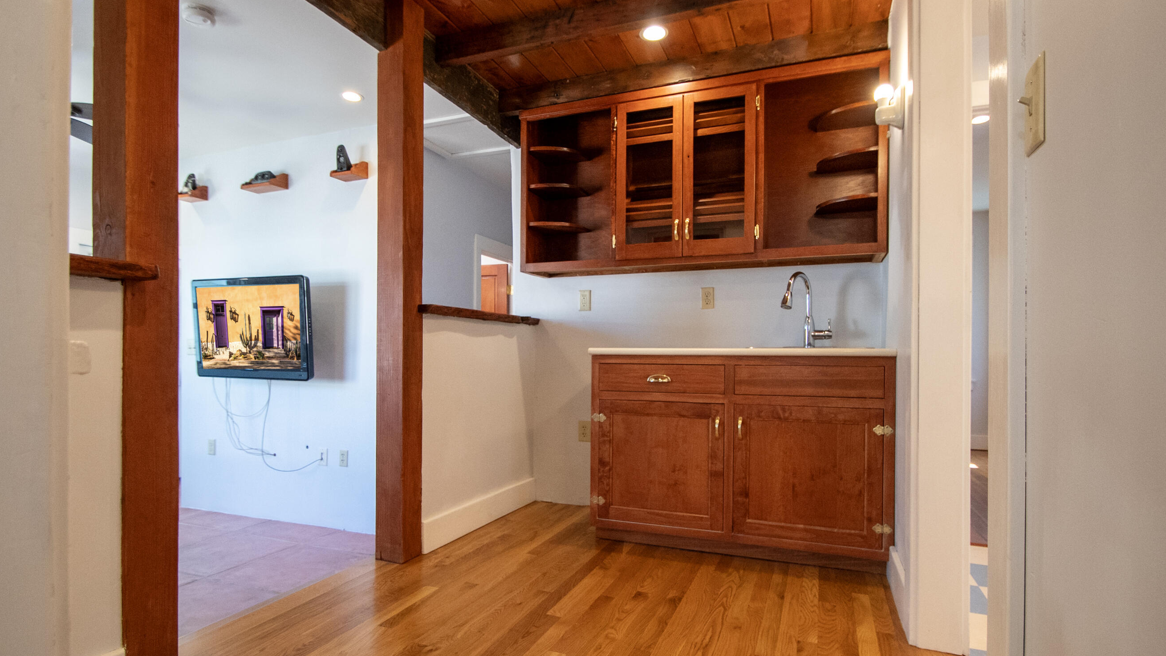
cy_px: 347
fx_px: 557
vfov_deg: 61.0
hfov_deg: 92.7
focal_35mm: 18
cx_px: 595
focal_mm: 10
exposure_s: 1/800
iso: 2000
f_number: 3.5
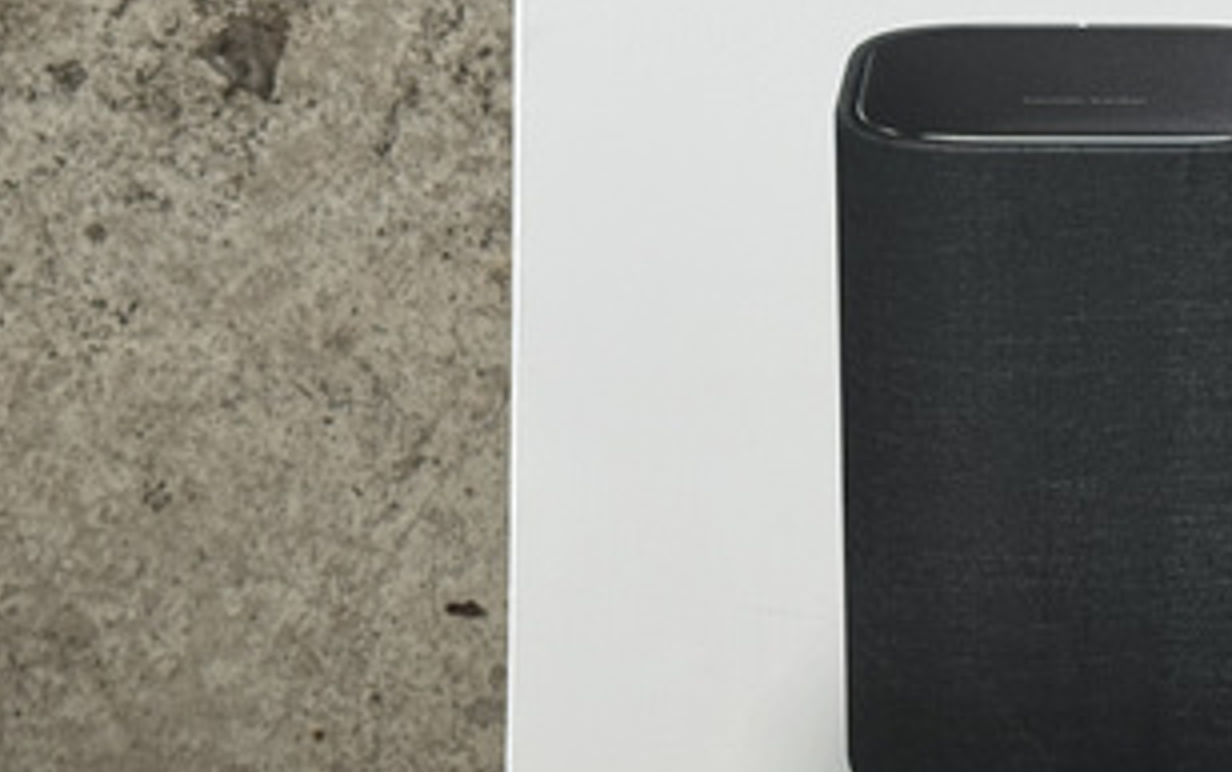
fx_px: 3326
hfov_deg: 20.6
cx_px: 1072
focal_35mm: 99
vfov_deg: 13.2
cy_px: 400
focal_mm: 6.76
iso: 80
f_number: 1.78
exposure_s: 1/121
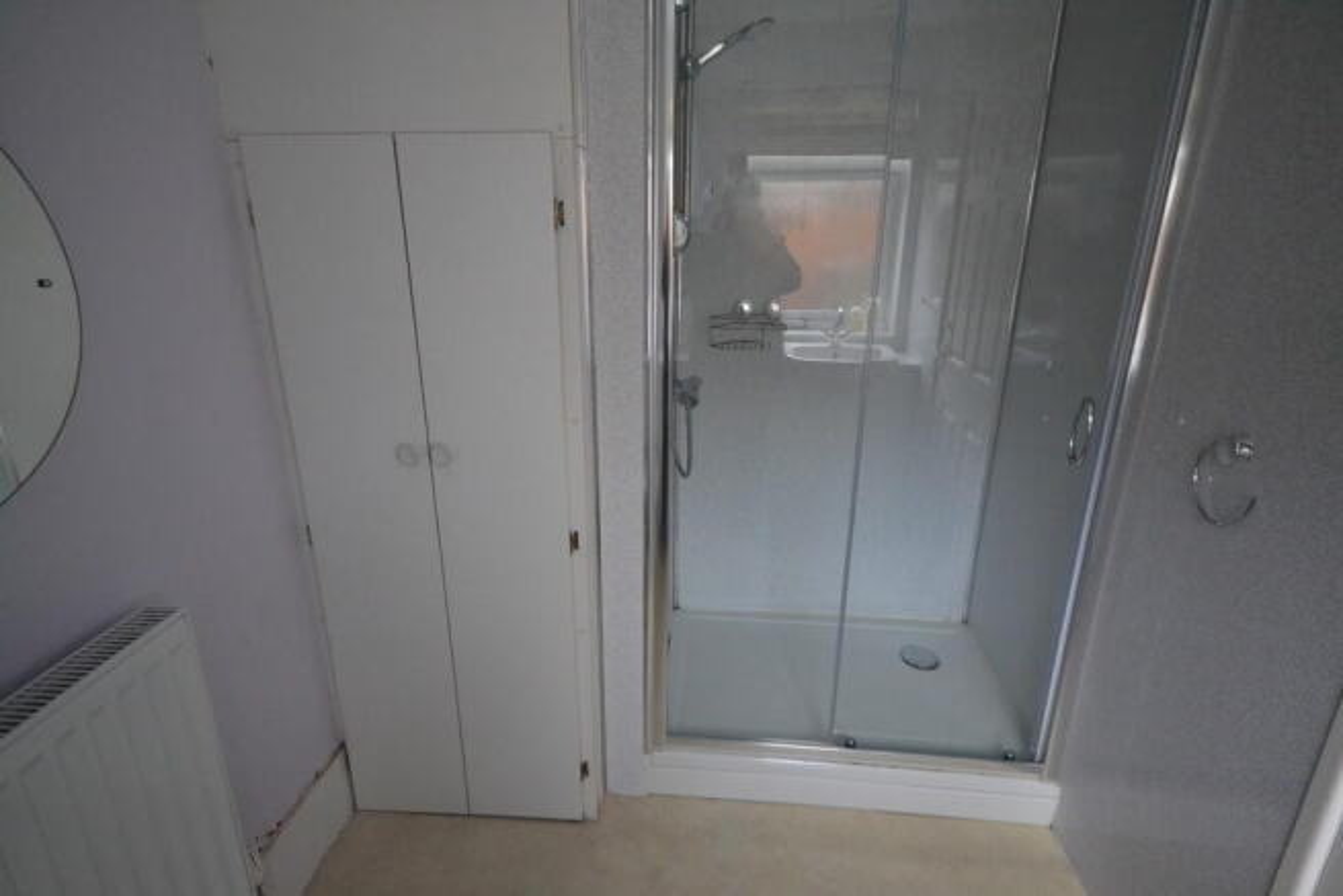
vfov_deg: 63.2
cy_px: 448
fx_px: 728
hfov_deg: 85.4
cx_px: 672
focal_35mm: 20
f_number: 4.5
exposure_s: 1/60
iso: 2800
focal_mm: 13
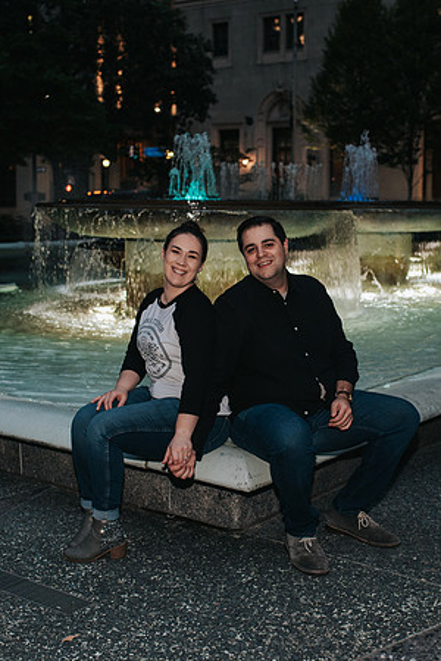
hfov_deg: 25.6
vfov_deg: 37.6
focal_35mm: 53
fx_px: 970
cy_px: 330
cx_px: 239
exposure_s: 1/125
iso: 1000
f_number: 3.5
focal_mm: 35
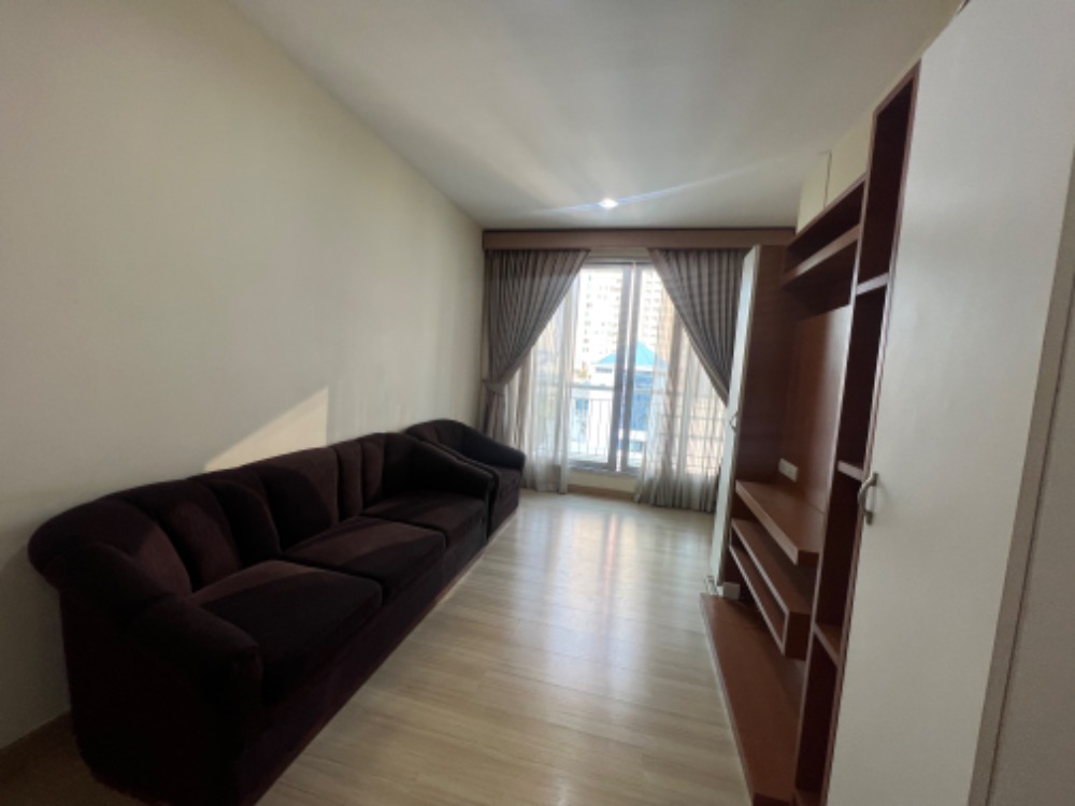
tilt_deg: -3.0
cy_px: 403
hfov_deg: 106.2
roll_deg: -5.6
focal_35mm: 13
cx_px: 538
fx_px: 404
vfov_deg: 89.9
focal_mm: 1.57
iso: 64
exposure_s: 1/100
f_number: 1.8
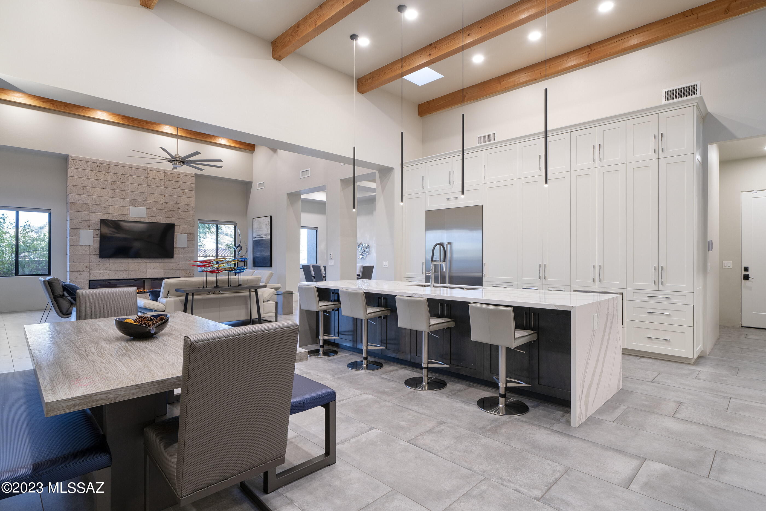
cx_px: 383
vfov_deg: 70.4
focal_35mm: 17
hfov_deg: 93.3
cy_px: 256
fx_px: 362
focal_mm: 17
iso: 200
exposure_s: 1/1.67
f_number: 10
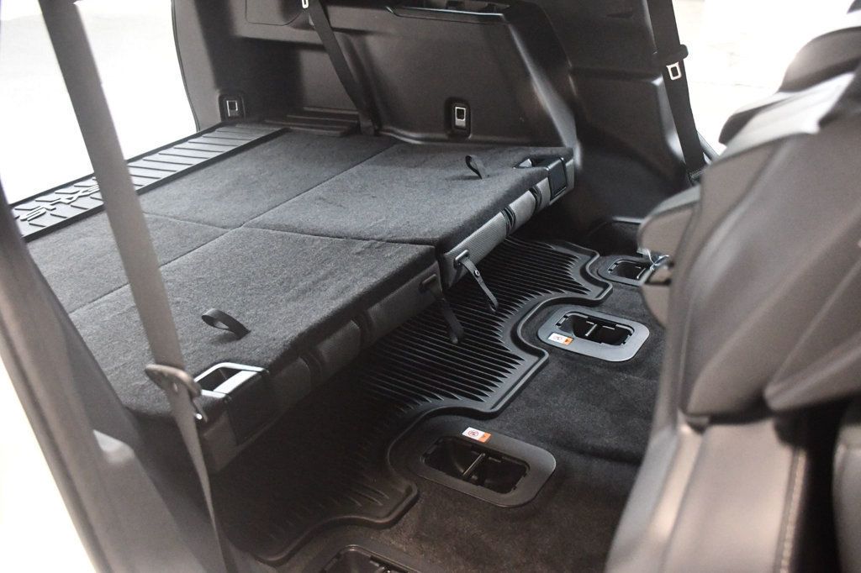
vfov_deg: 36.8
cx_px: 430
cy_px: 286
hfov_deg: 53.1
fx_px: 861
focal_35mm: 36
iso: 10000
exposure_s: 1/60
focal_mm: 24
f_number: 3.8
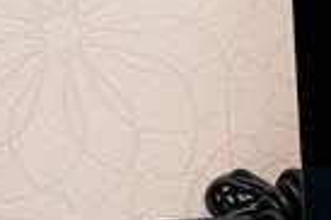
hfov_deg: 7.0
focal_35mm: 257
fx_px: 2360
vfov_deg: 5.3
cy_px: 41
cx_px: 1053
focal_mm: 26
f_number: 4.5
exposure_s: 1/60
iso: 800
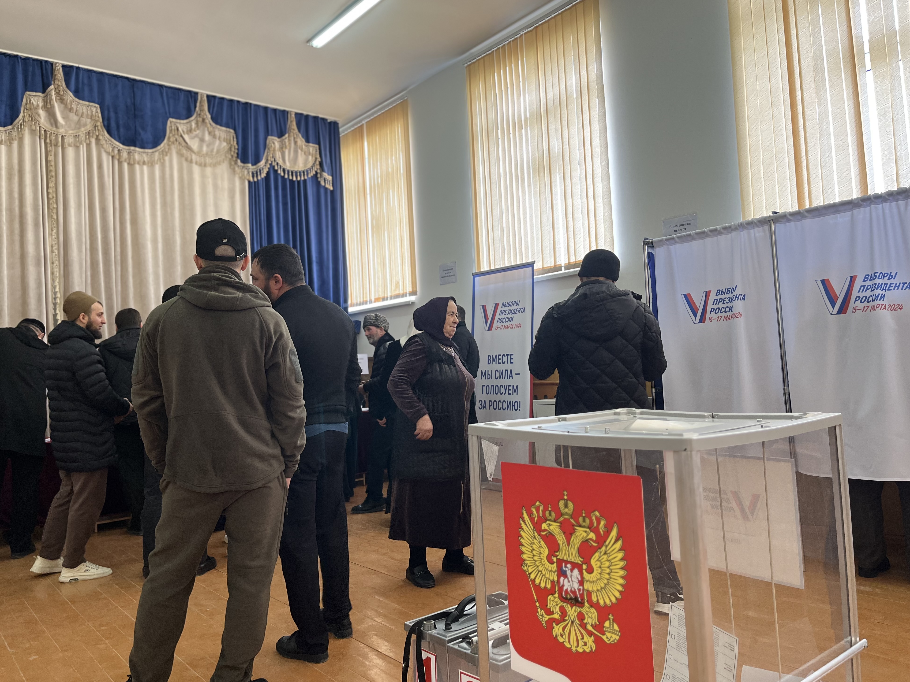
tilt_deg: +1.5
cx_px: 438
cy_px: 334
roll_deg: +3.5
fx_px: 710
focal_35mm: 27
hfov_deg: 65.3
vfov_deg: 51.3
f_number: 1.6
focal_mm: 5.1
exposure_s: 1/100
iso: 125
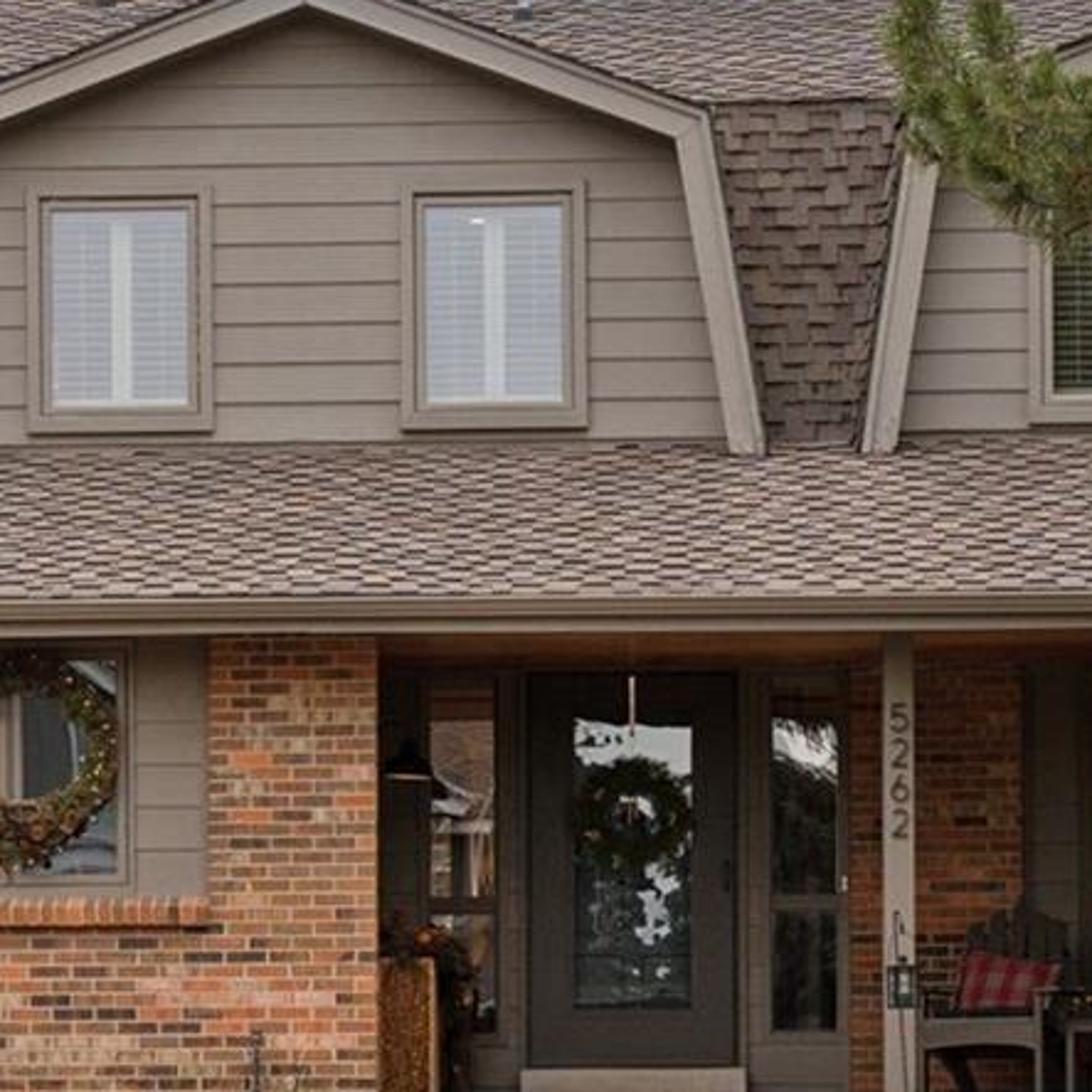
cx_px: 335
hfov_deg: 12.9
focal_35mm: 135
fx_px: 4818
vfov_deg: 12.9
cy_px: 848
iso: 400
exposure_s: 1/100
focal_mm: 44
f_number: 9
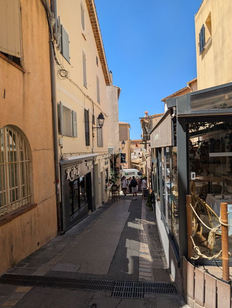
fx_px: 214
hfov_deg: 56.9
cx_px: 116
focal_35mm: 24
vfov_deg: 71.5
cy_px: 154
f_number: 1.68
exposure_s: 1/887
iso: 20
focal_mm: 6.9
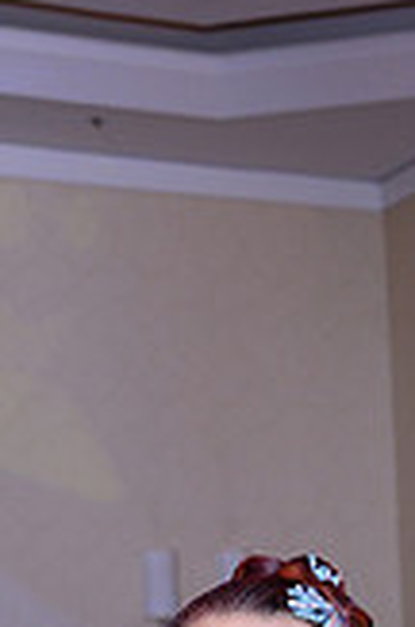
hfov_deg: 11.5
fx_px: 1980
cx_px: 617
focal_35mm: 114
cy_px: 969
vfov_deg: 16.3
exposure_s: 1/250
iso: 1250
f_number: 4.5
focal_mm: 32
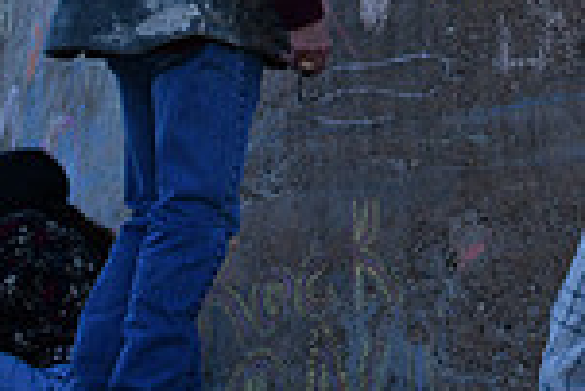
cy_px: -230
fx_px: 2619
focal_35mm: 161
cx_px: 624
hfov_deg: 12.5
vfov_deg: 8.3
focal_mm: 28
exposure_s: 1/320
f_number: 9
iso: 100
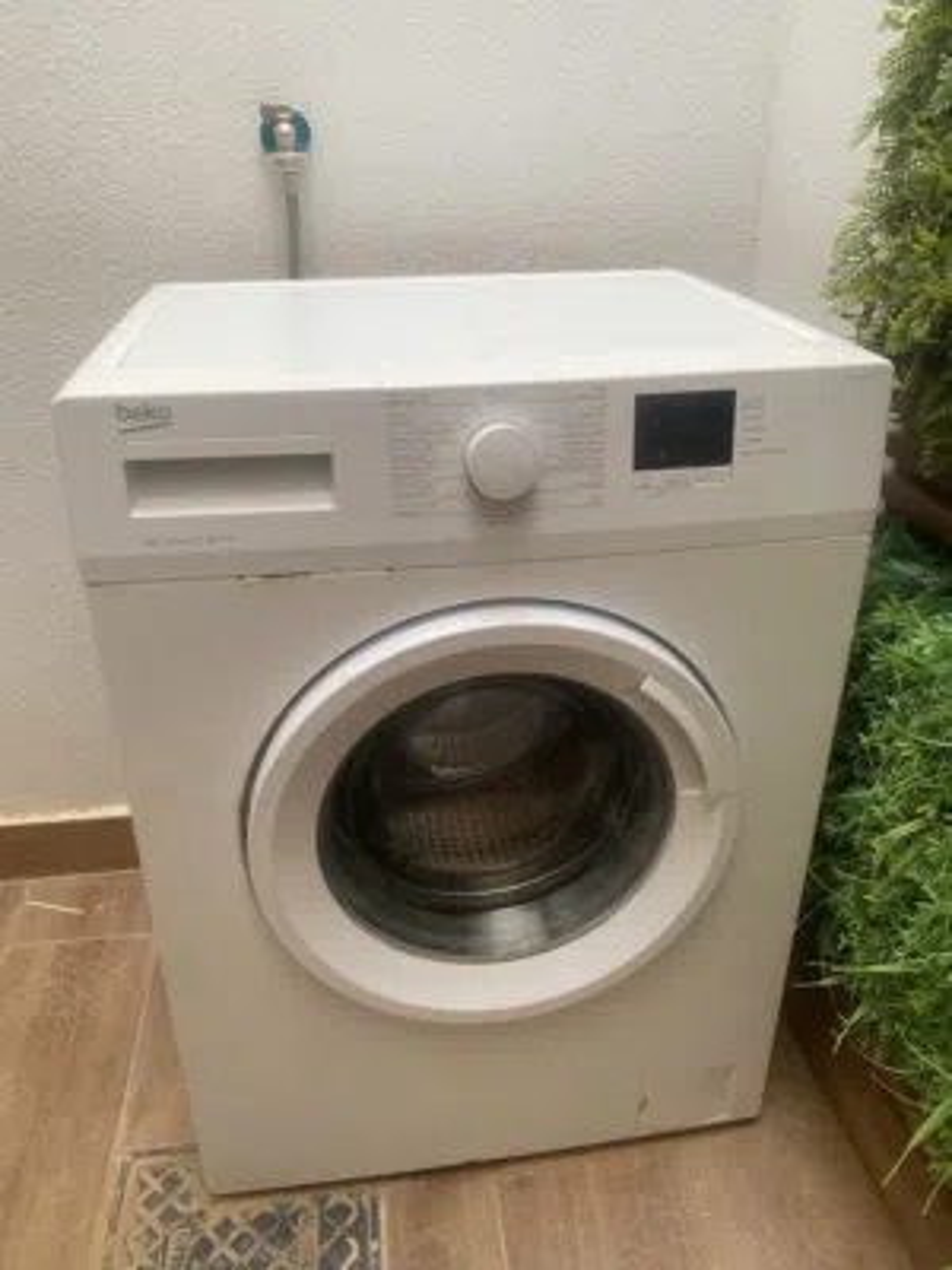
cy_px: 635
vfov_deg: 67.3
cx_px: 476
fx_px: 953
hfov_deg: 53.1
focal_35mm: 26
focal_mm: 4.25
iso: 80
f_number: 1.8
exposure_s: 1/122
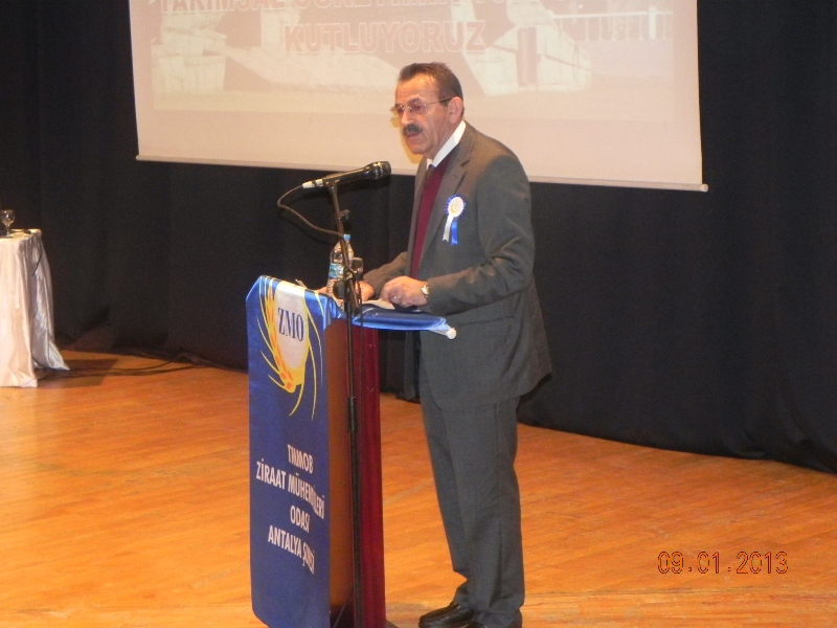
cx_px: 418
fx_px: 2055
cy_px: 314
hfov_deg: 23.0
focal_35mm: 85
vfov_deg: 17.4
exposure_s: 1/30
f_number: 4
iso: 800
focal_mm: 15.1
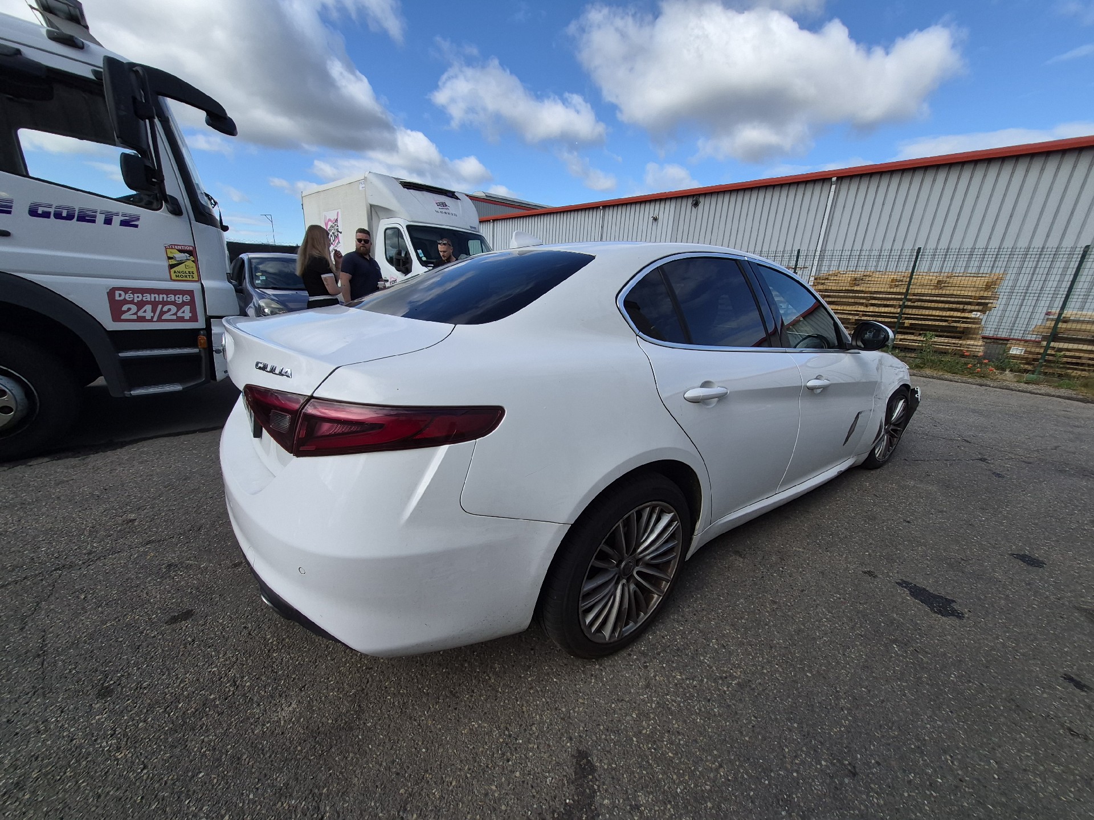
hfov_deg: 106.2
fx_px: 411
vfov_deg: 89.9
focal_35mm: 13
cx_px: 547
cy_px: 410
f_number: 2.2
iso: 40
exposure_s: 1/1667
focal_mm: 1.74
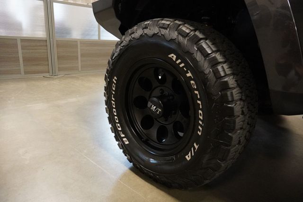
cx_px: 152
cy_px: 101
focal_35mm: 24
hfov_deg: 73.8
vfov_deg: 53.1
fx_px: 202
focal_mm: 16
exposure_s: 1/160
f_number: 3.5
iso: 5000
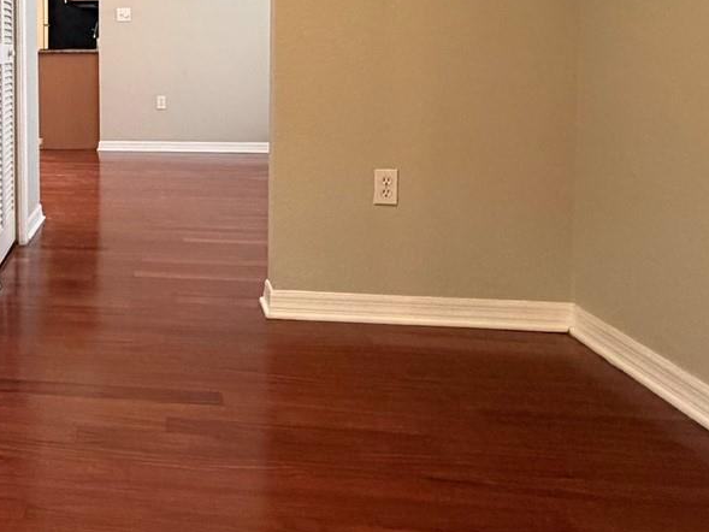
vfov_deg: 36.3
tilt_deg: -3.0
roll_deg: +0.5
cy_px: 94
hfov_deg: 43.8
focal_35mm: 38
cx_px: 46
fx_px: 778
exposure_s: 1/60
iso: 500
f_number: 2.2
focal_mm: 2.22
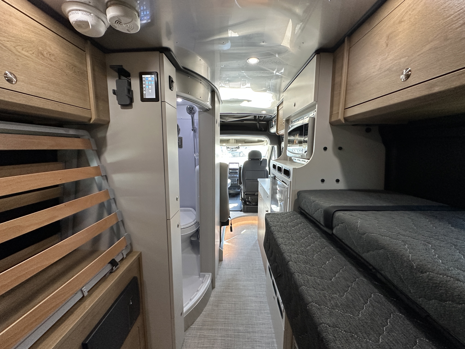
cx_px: 232
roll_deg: +0.6
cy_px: 174
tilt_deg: -9.7
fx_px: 188
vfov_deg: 85.7
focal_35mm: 14
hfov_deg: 102.1
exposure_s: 1/119
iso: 320
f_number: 2.2
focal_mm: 2.22
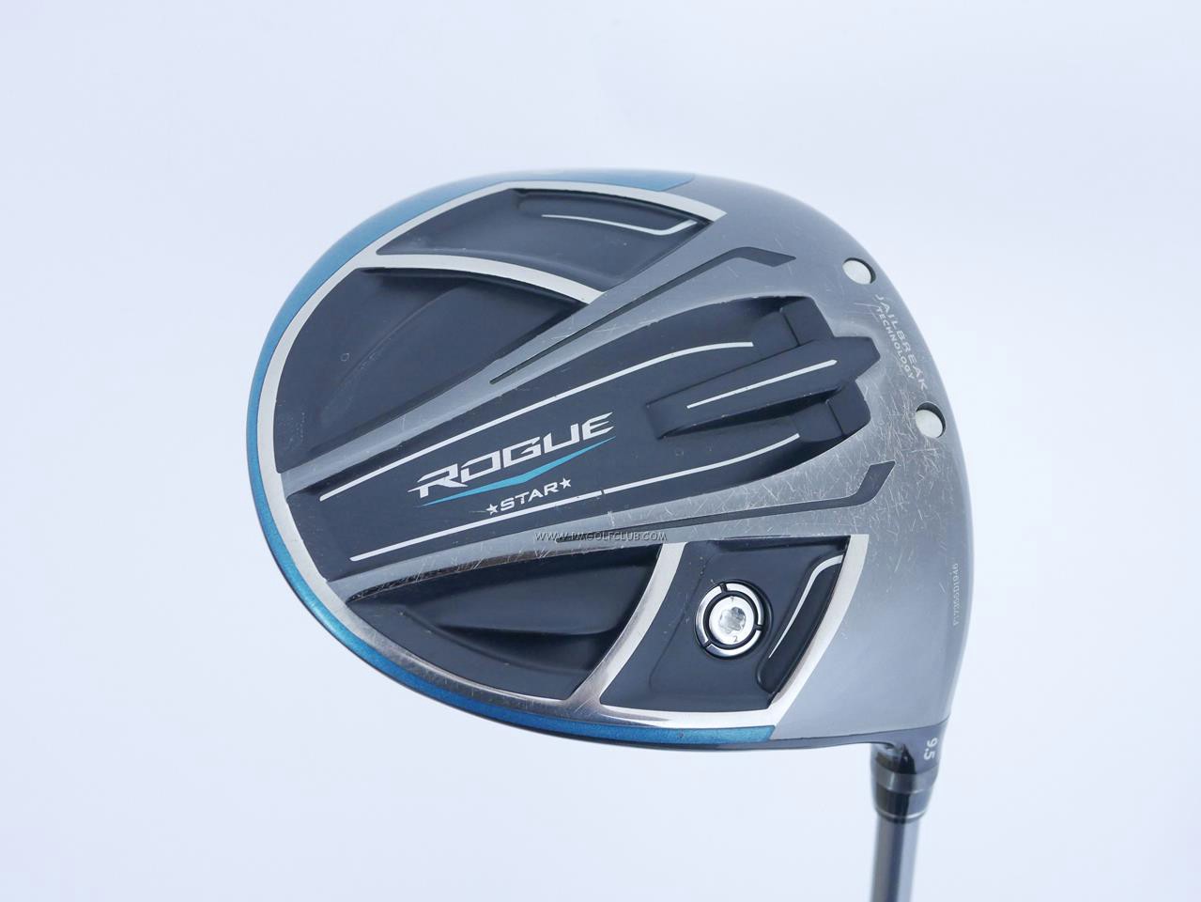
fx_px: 1735
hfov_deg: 38.2
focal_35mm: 50
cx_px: 600
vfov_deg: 29.1
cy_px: 451
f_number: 4.5
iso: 1600
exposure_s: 1/50
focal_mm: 25
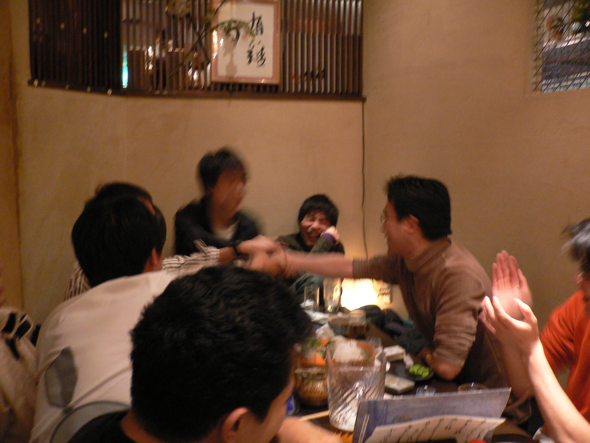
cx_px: 295
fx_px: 597
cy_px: 222
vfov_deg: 40.7
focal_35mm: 35
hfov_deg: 52.6
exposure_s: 1/8
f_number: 2.8
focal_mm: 5.8
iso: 200
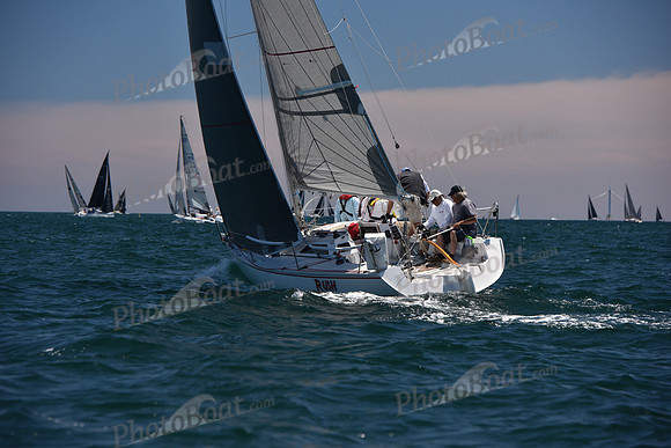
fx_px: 2703
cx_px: 336
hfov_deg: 14.2
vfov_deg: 9.5
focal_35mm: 145
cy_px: 224
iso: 250
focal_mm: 145
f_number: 6.3
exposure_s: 1/800
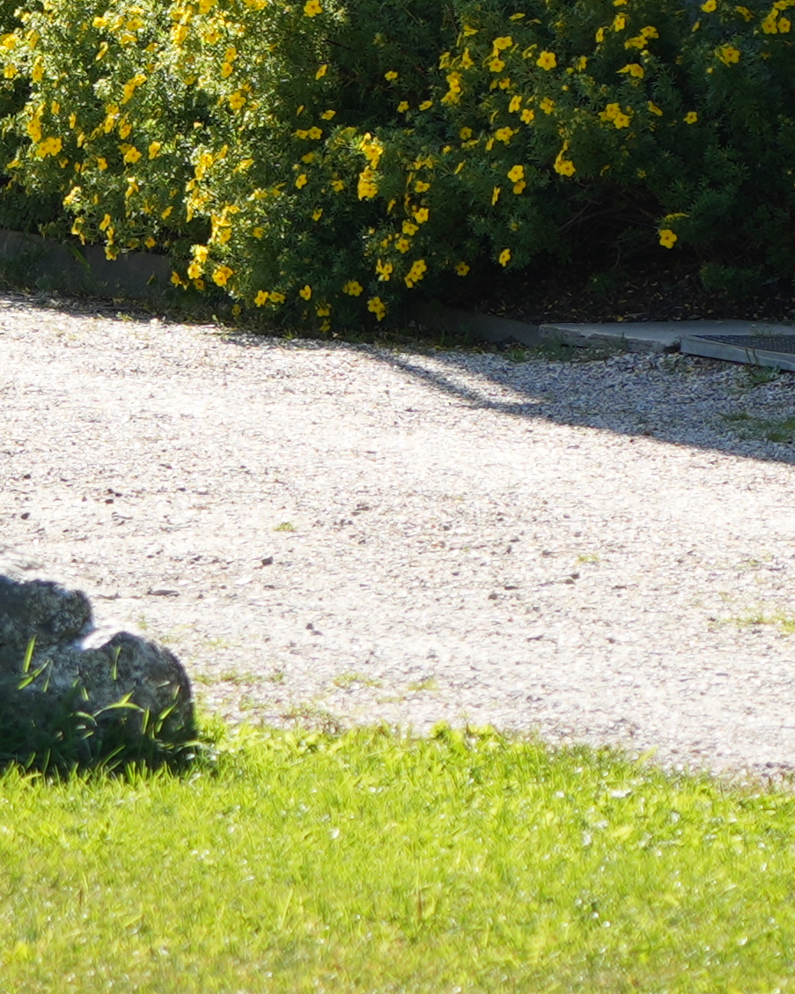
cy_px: -990
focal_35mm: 466
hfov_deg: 3.3
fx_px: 13707
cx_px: 387
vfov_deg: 4.1
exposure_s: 1/200
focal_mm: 80
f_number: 5
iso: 100
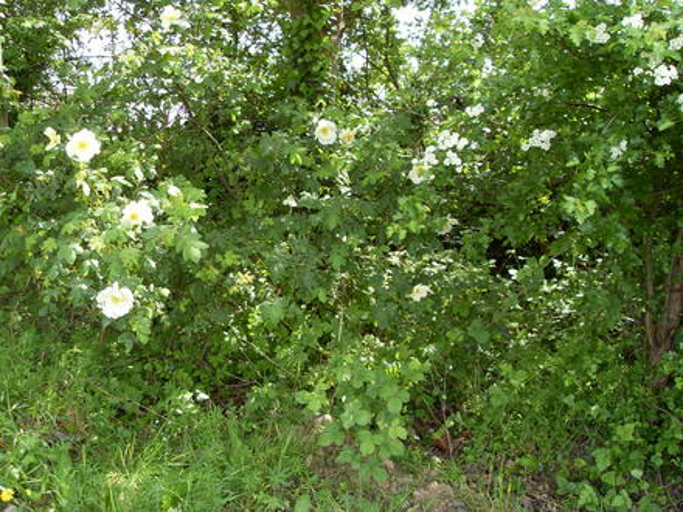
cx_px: 342
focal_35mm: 35
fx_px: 691
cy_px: 256
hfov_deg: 52.6
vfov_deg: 40.7
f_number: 2.8
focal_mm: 6.3
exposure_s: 1/180
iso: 80
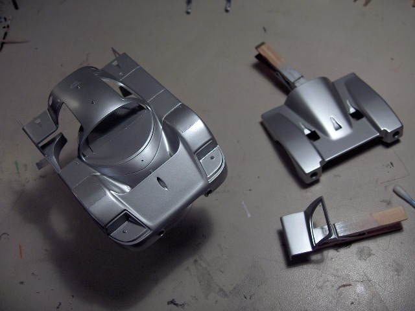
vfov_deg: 36.8
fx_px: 468
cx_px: 208
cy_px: 156
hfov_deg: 47.9
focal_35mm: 39
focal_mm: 8
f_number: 2.8
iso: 184
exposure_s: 1/124
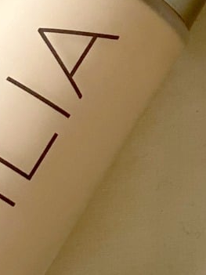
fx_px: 2509
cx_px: 377
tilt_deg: -73.4
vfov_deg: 6.2
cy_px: -22
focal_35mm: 316
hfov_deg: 4.6
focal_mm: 6
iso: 50
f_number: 2
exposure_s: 1/122
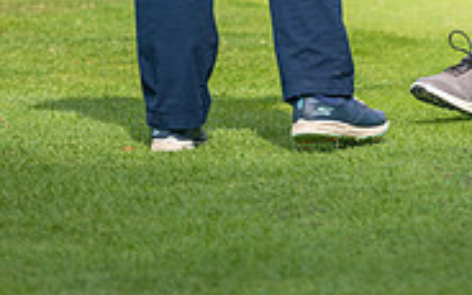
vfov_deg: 1.2
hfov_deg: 1.9
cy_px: -274
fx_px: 14433
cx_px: 380
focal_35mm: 1122
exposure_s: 1/640
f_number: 4.5
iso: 100
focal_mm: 300
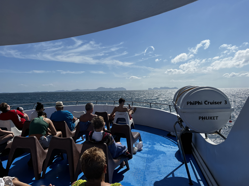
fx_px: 187
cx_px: 124
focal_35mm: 26
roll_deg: +1.4
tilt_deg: -1.0
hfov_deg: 67.3
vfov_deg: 53.1
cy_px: 93
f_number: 1.5
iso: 50
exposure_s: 1/12658
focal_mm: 5.7
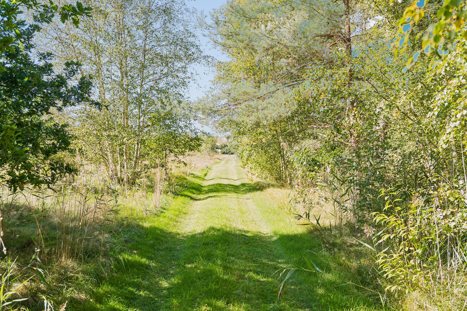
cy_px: 156
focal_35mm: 43
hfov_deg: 45.4
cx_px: 234
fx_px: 558
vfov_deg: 31.2
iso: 160
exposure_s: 1/200
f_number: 3.5
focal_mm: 43
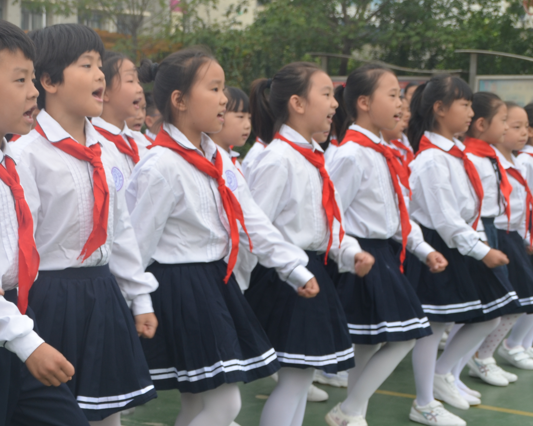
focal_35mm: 85
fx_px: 1341
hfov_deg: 22.1
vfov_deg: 18.0
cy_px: 264
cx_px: 90
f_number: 7.1
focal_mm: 32
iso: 200
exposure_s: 1/200
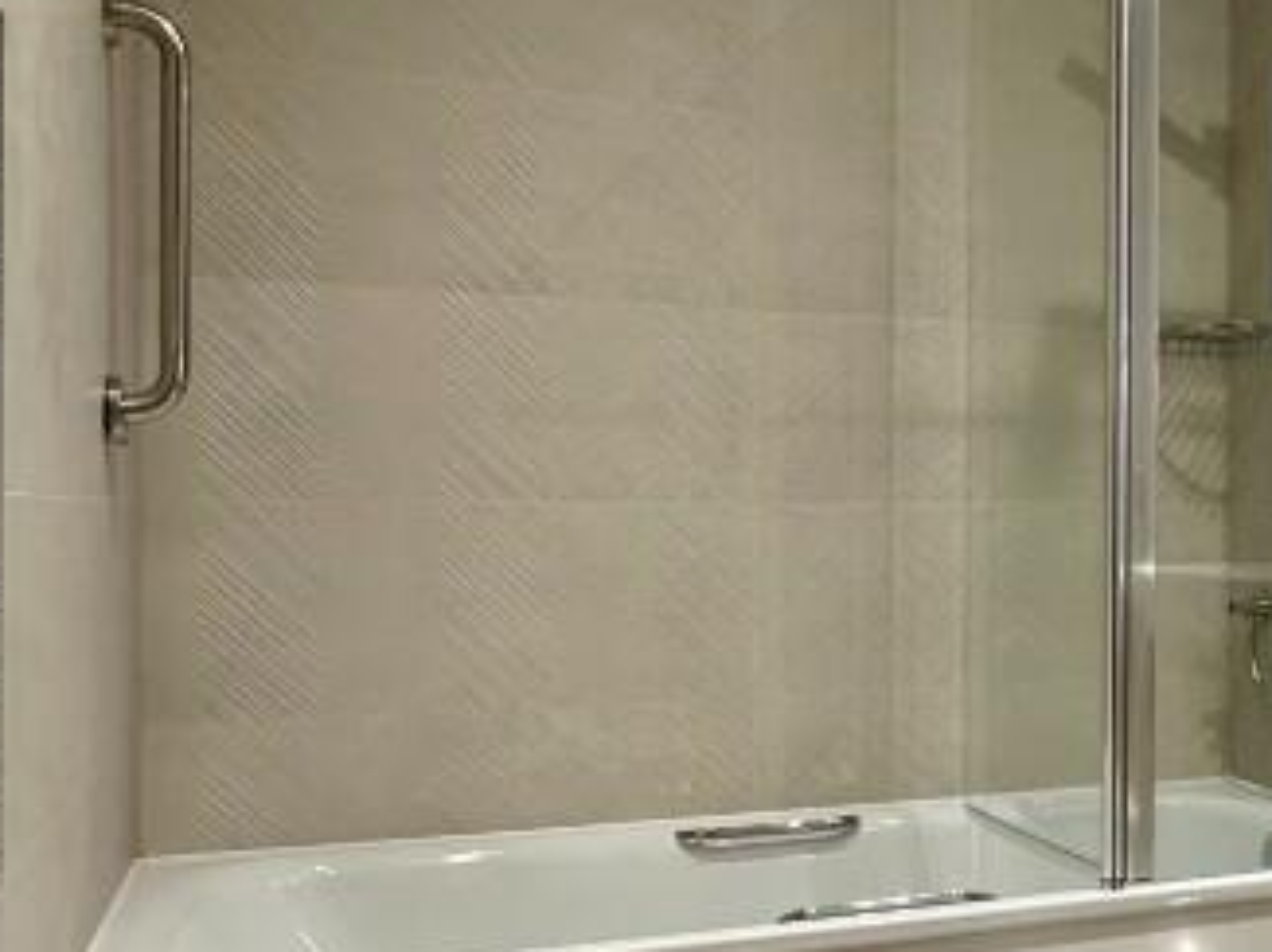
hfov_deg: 40.0
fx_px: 1616
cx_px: 1128
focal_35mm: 44
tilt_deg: -1.1
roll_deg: +0.1
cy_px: 527
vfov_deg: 32.8
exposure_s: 1/100
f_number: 2.2
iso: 320
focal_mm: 2.22
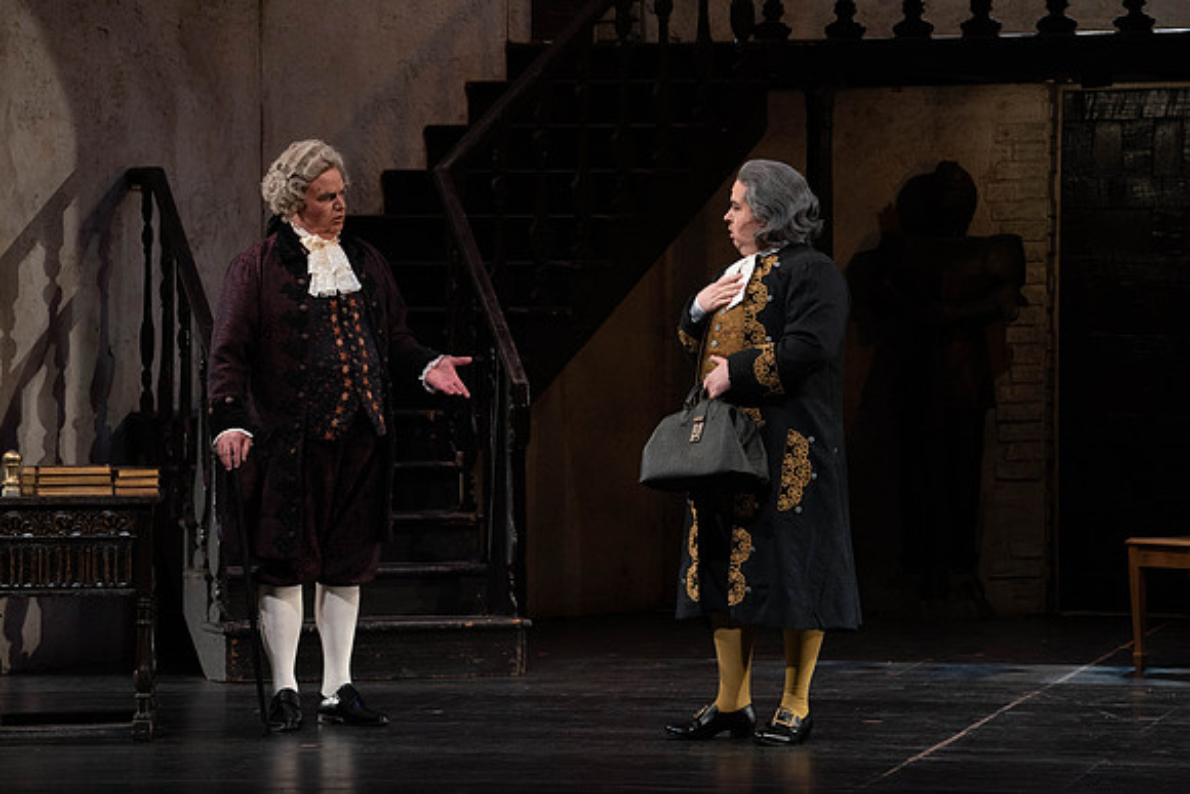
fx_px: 6414
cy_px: 397
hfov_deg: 10.6
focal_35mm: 194
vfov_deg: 7.1
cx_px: 595
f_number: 9
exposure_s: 1/250
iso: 3200
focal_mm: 194
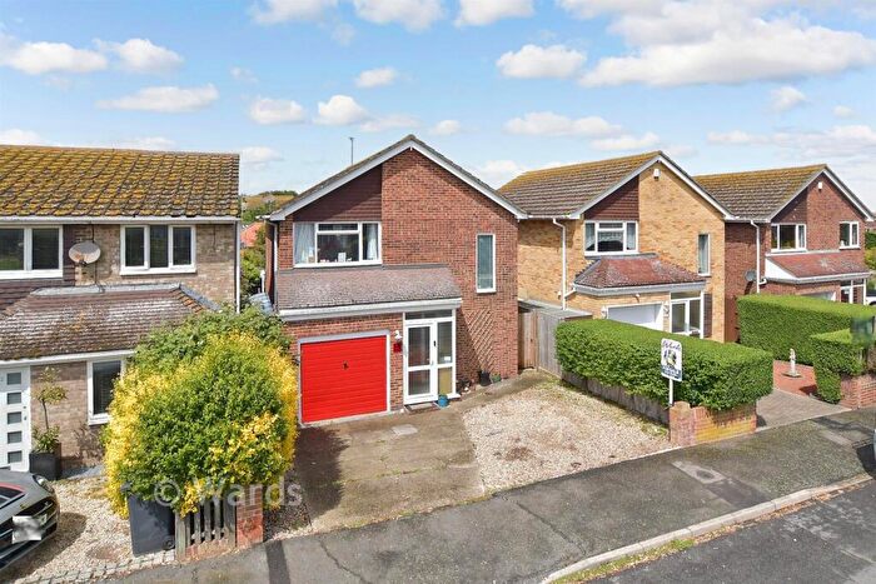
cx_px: 438
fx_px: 365
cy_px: 292
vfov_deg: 77.4
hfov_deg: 100.4
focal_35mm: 15
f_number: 4
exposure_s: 1/5000
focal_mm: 10
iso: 400
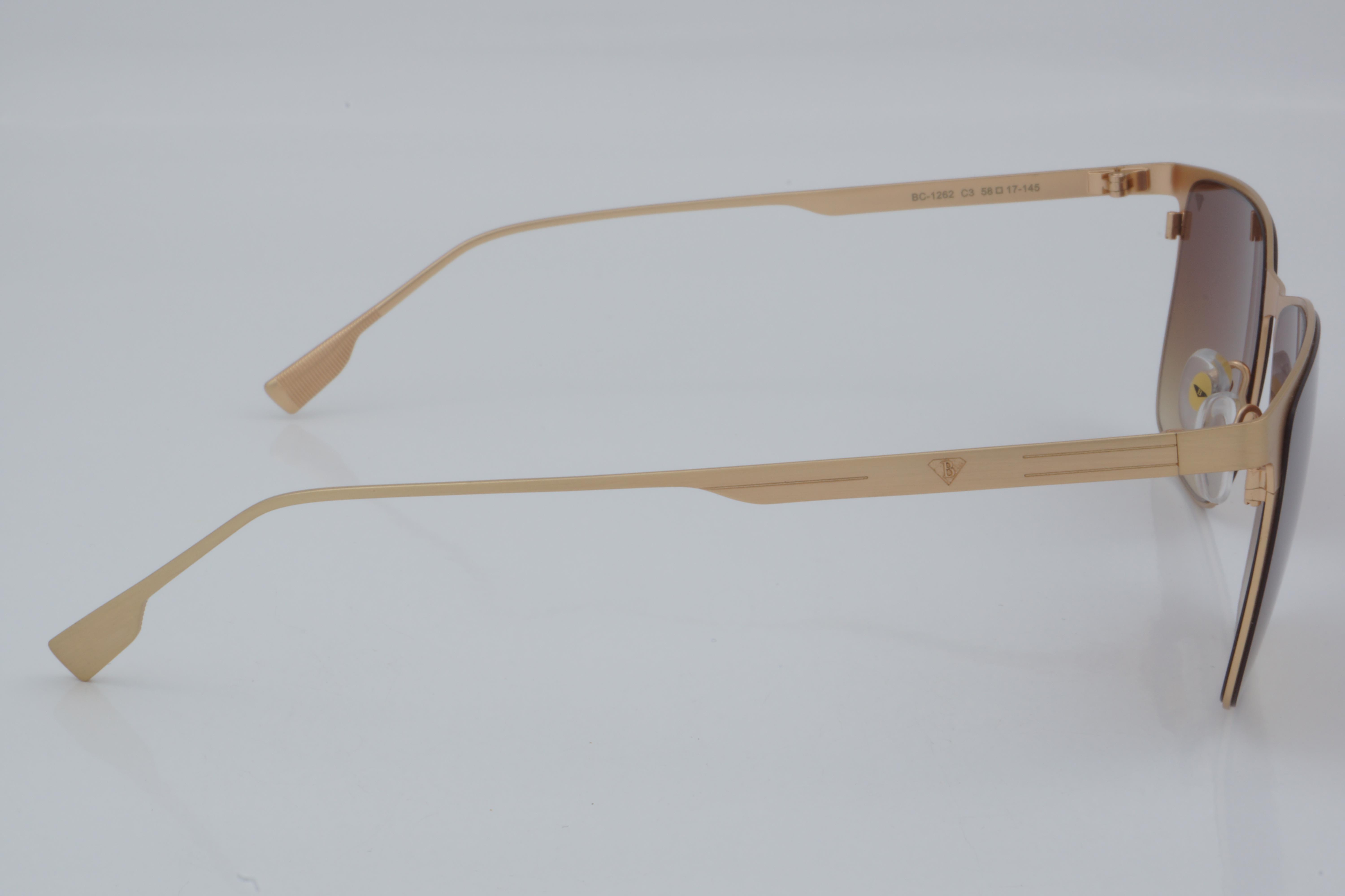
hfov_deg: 27.0
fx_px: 2802
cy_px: 448
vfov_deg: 18.2
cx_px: 672
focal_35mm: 75
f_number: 32
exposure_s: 1/4
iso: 100
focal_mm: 50
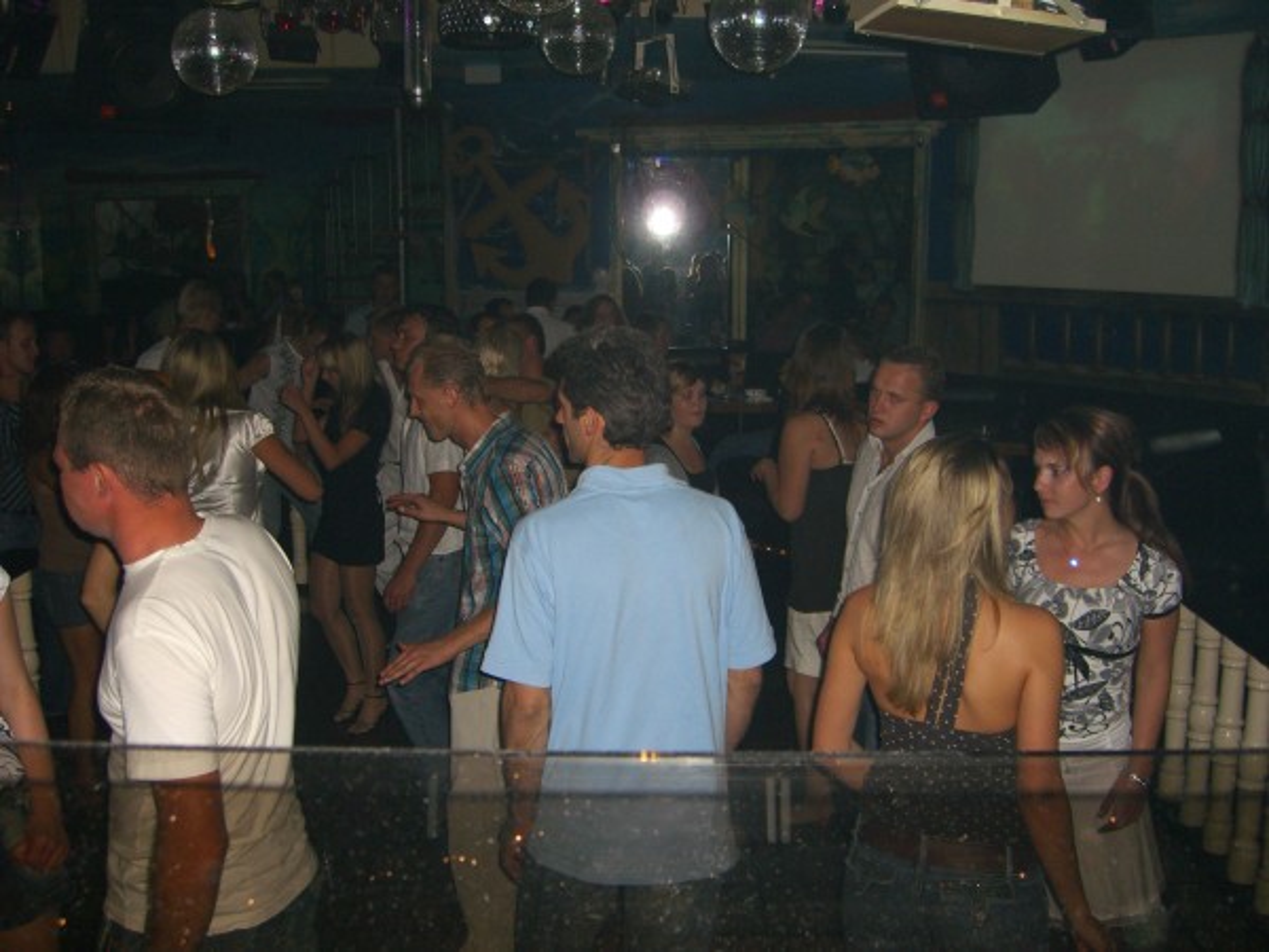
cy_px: 476
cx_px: 634
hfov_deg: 49.0
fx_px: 1393
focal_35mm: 38
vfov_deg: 37.7
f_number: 2.8
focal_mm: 7.9
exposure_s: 1/60
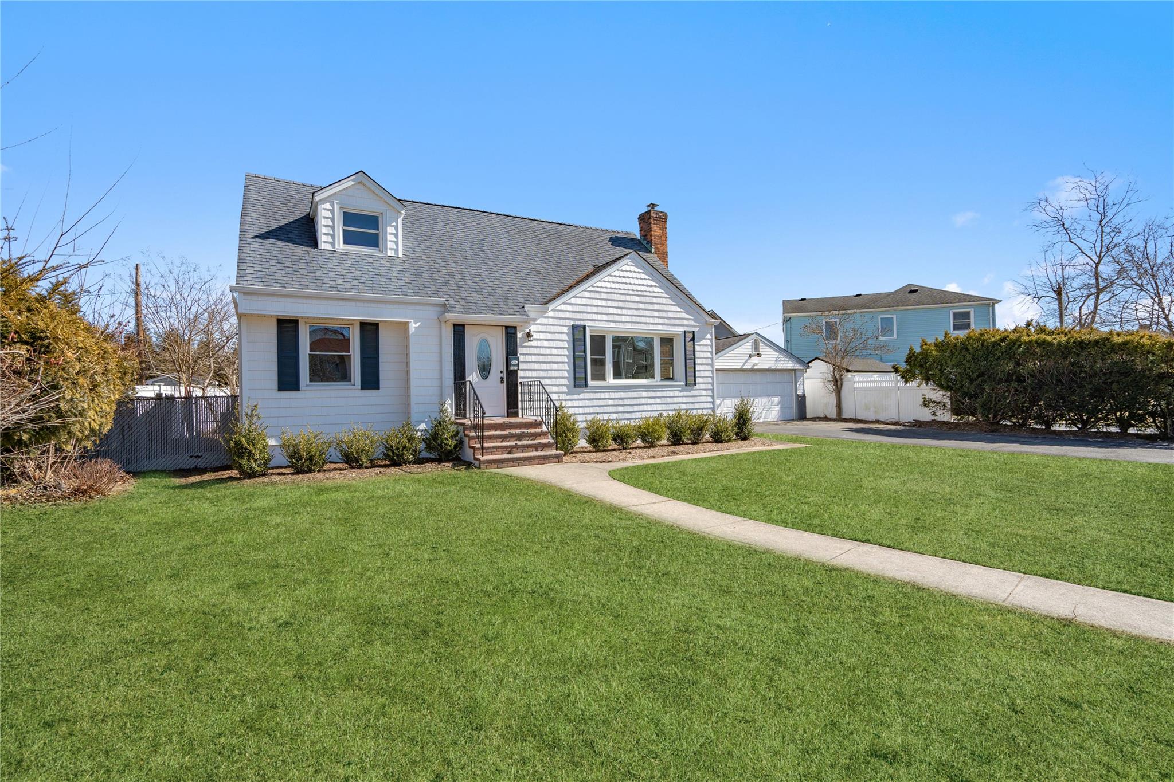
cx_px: 587
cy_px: 391
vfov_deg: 73.7
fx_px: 522
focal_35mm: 16
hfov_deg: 96.7
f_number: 6.3
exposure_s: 1/400
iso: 125
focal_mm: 16
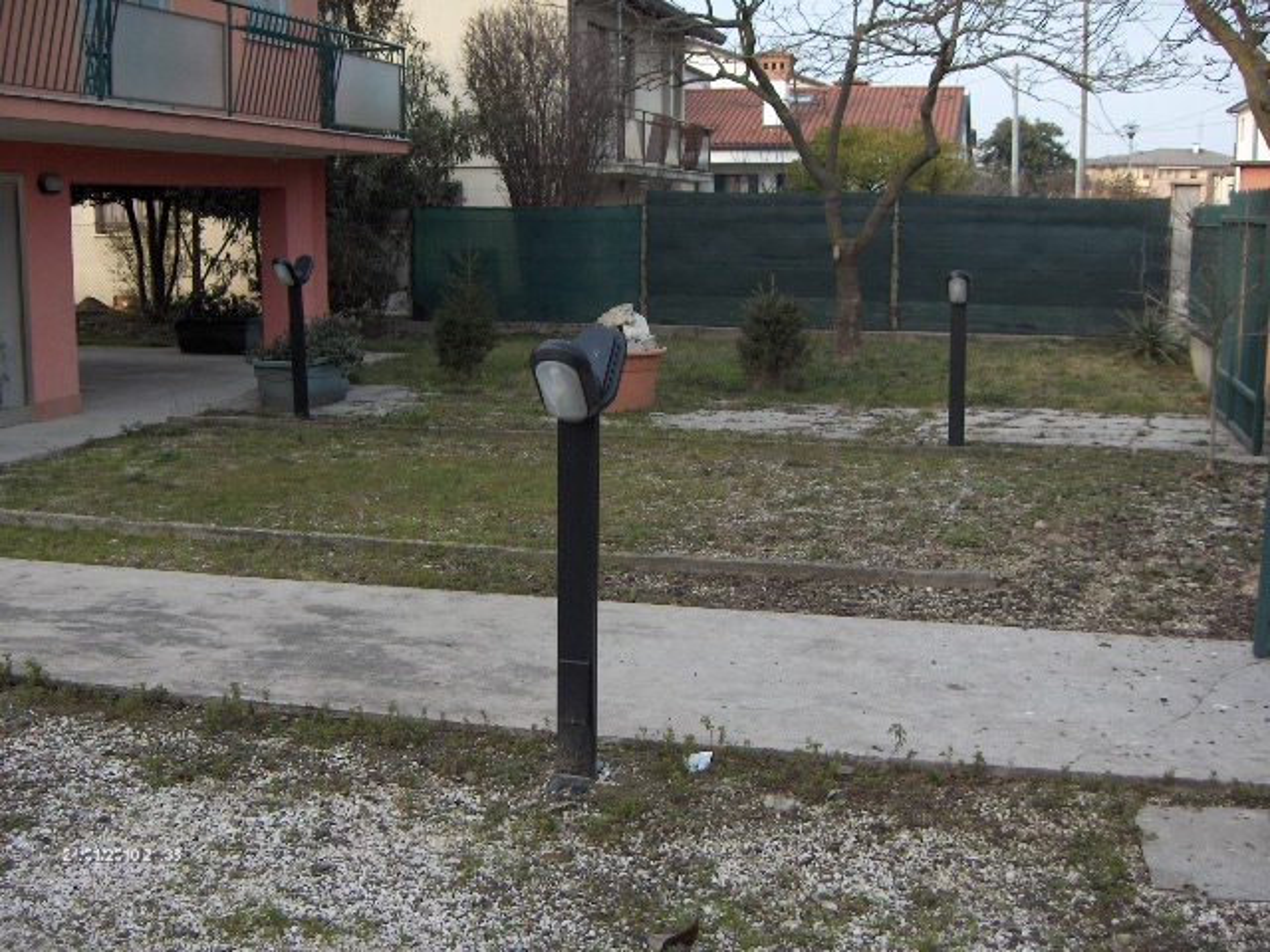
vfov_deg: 36.8
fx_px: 1431
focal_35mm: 39
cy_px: 476
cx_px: 635
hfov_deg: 47.9
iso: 100
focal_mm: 8
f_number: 2.8
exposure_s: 1/377
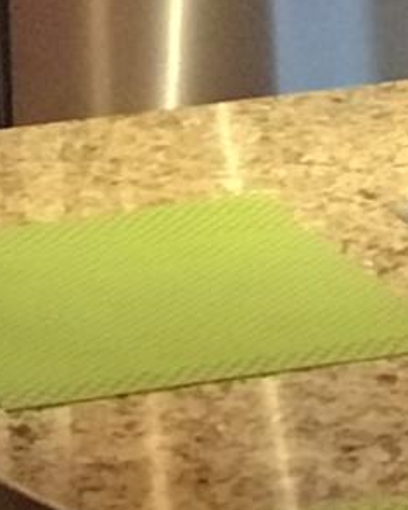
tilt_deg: -12.3
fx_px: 4649
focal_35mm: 308
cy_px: 85
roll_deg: -0.2
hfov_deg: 4.9
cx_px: 965
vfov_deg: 6.3
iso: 200
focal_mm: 3.3
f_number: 2.4
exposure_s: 1/30
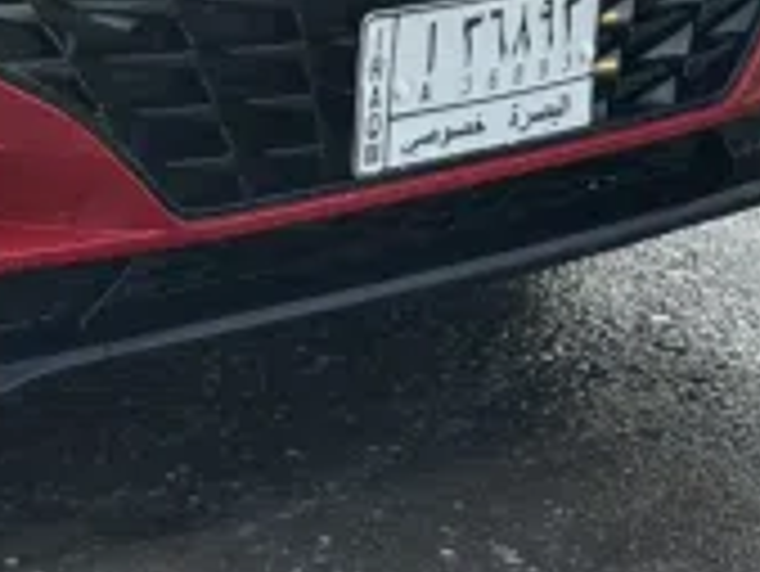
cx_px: -535
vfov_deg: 8.0
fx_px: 3999
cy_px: -365
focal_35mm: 182
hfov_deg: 10.3
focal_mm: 6.86
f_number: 1.78
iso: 80
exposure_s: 1/395
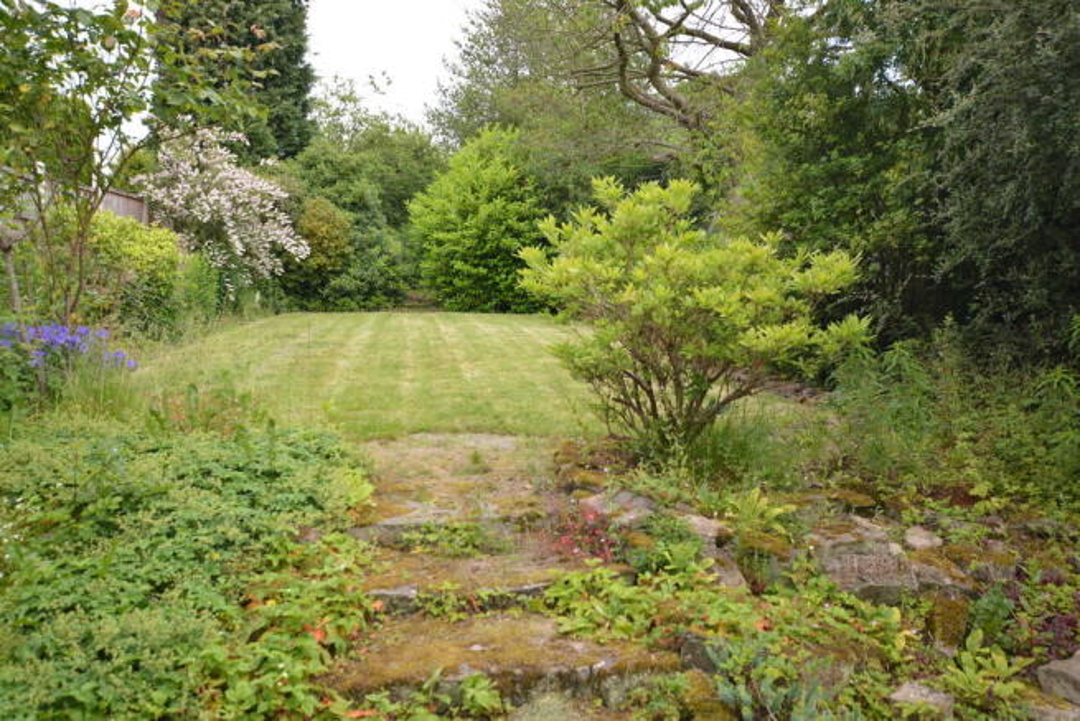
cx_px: 540
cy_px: 360
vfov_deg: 43.6
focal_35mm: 30
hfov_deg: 61.9
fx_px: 900
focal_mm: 20
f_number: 3.5
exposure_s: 1/200
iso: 100
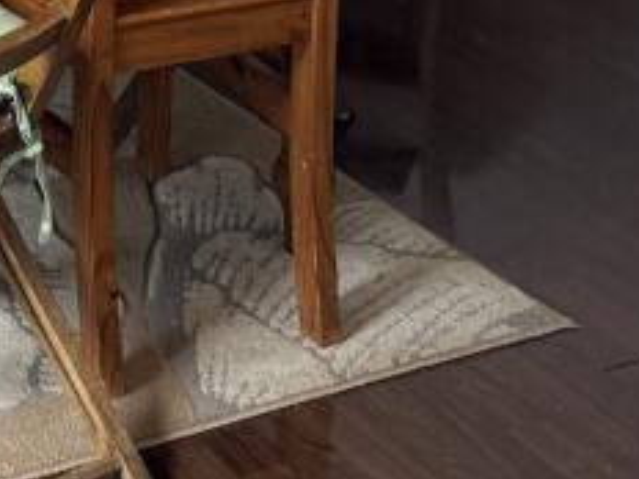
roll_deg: +0.9
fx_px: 1957
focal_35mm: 106
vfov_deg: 12.0
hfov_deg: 16.3
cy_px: -553
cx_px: -424
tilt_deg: -7.0
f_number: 1.78
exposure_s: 1/100
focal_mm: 6.76
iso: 200
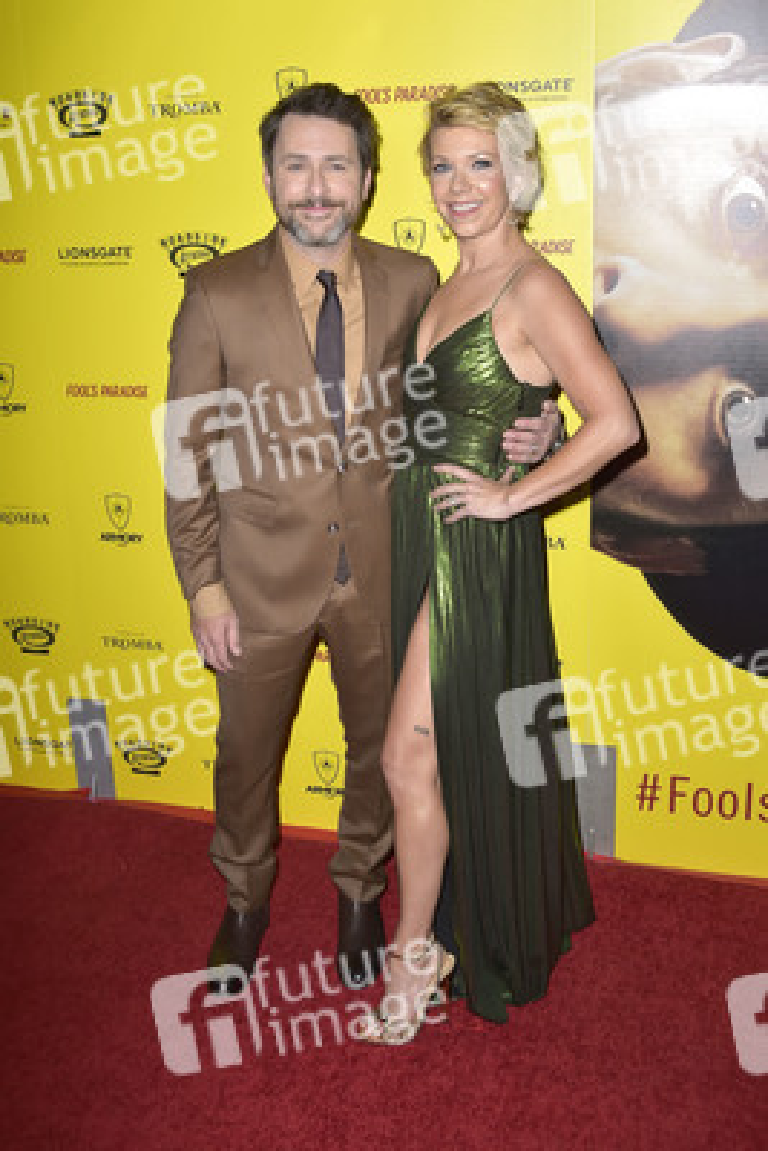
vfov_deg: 58.7
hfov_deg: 41.1
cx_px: 384
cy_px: 576
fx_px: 1023
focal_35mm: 32
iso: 250
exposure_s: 1/250
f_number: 6.3
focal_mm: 32
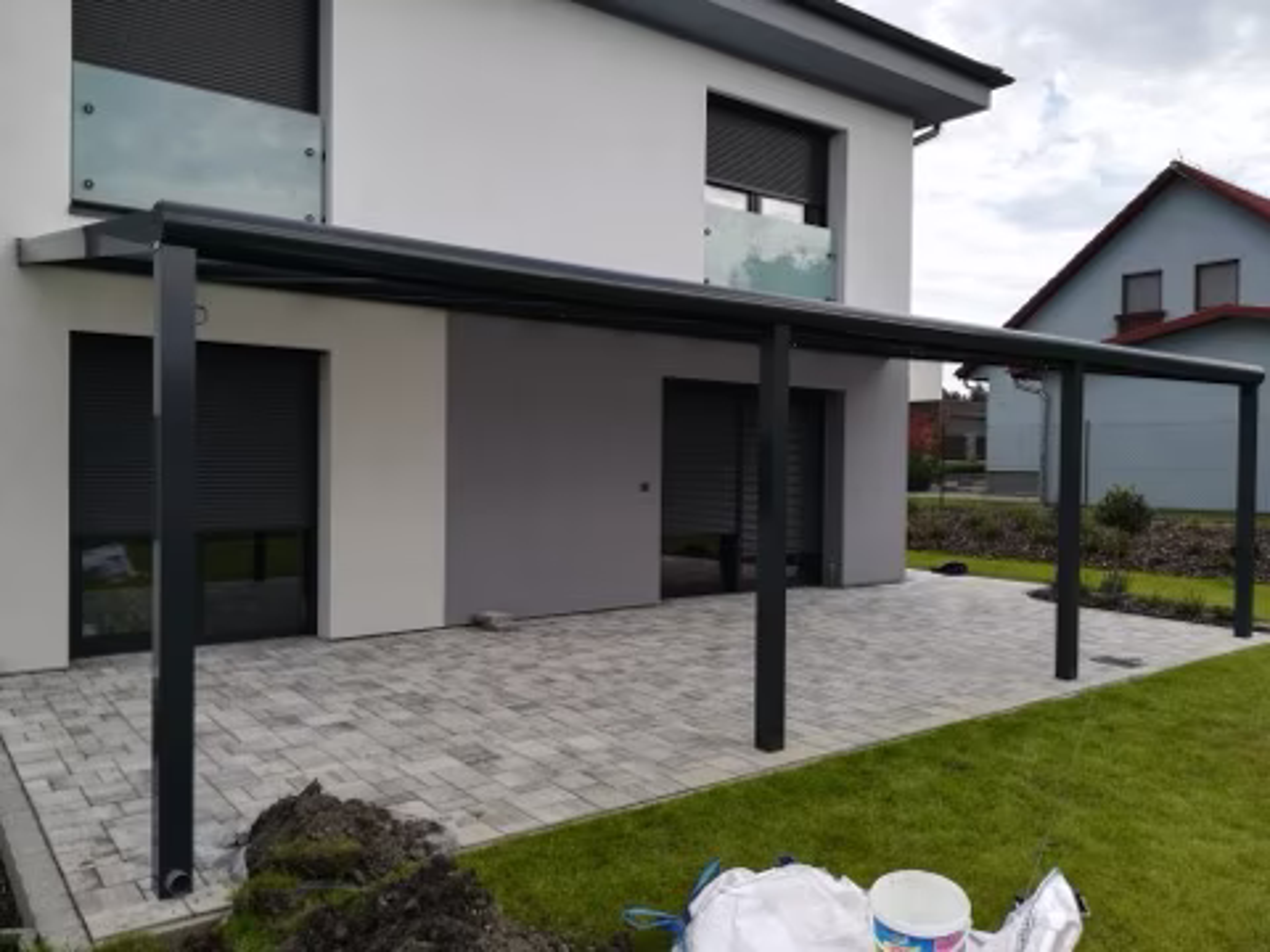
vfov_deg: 53.1
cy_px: 476
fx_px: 954
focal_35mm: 26
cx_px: 635
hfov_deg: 67.3
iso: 50
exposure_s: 1/353
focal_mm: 3.83
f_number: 2.2
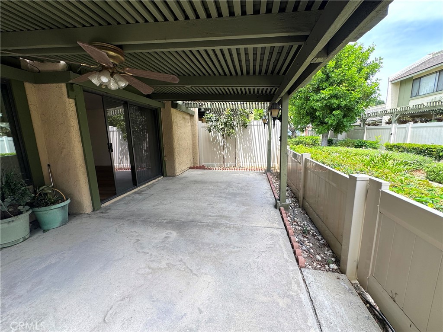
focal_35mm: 14
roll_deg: +2.3
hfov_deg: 102.1
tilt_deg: -9.8
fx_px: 179
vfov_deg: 85.7
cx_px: 222
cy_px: 166
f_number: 2.2
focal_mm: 2.22
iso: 40
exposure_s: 1/223
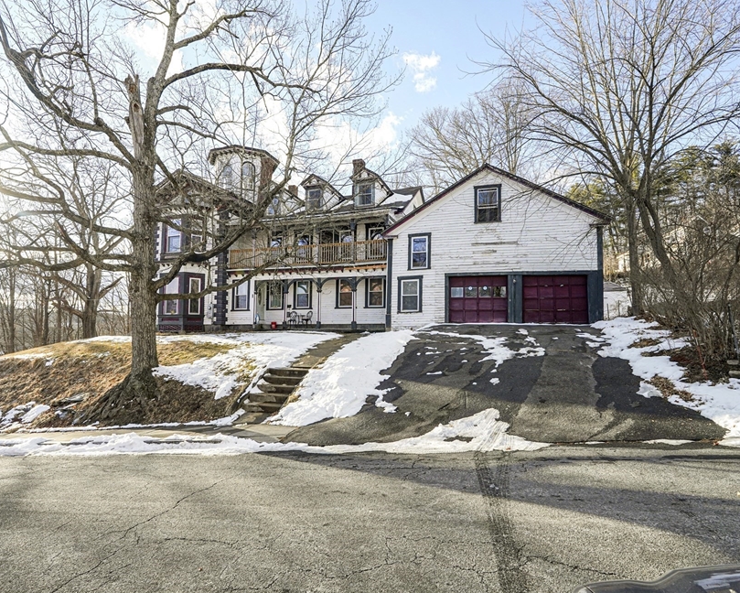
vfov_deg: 70.9
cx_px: 363
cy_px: 307
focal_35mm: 19
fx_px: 416
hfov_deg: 83.2
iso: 400
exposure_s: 1/400
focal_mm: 16
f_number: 8
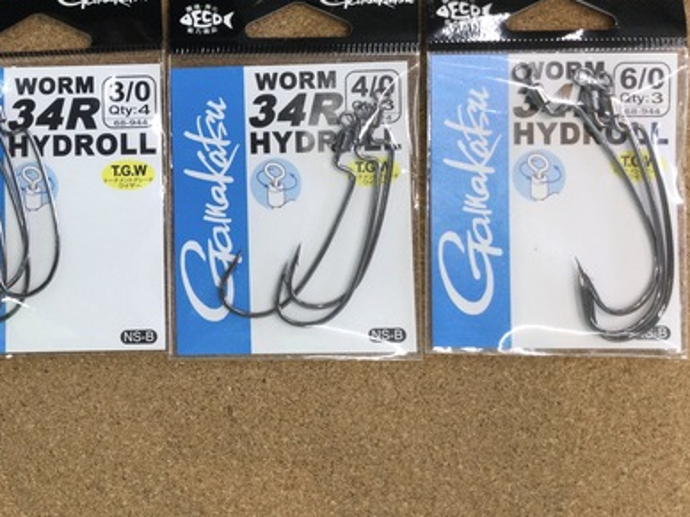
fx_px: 957
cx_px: 180
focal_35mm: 48
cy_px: 192
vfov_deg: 30.1
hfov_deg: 38.7
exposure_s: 1/40
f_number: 2.4
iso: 25
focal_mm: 3.3
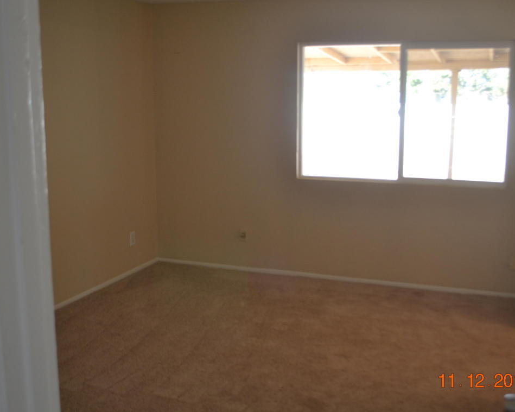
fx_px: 625
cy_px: 204
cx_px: 278
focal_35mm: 41
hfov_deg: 44.8
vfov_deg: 36.5
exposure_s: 1/80
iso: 400
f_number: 4.5
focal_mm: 24
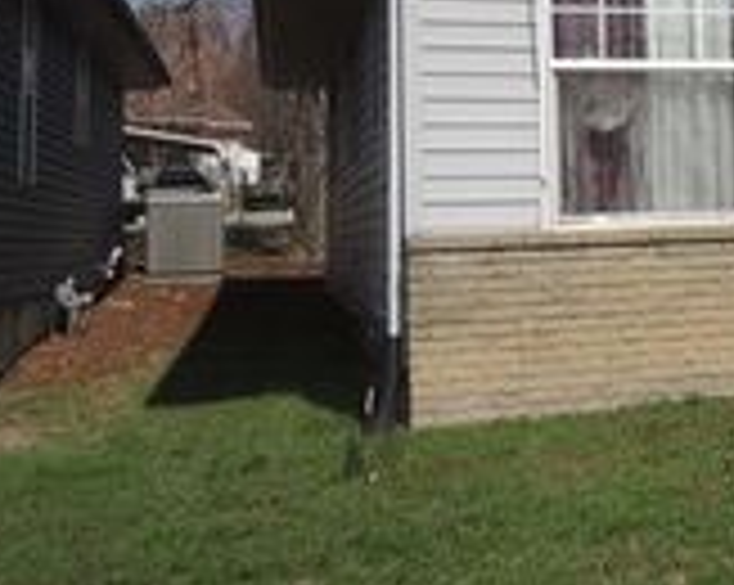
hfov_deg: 22.4
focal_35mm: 72
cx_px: 1054
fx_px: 1562
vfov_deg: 21.0
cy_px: 146
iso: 100
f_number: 3.5
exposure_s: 1/1600
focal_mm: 4.3
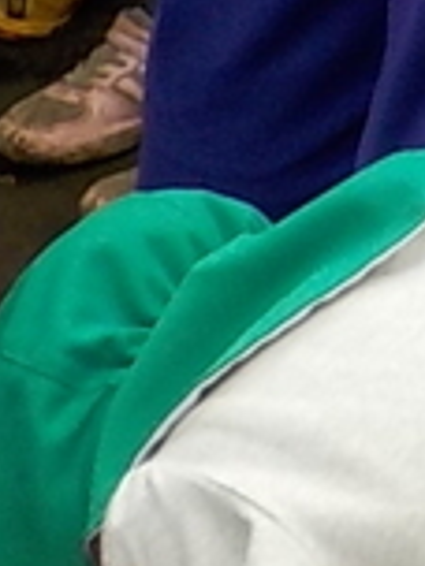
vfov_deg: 7.6
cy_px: -938
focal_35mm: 237
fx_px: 3880
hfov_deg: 5.6
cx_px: 1570
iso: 125
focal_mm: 4.1
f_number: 3.3
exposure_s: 1/320
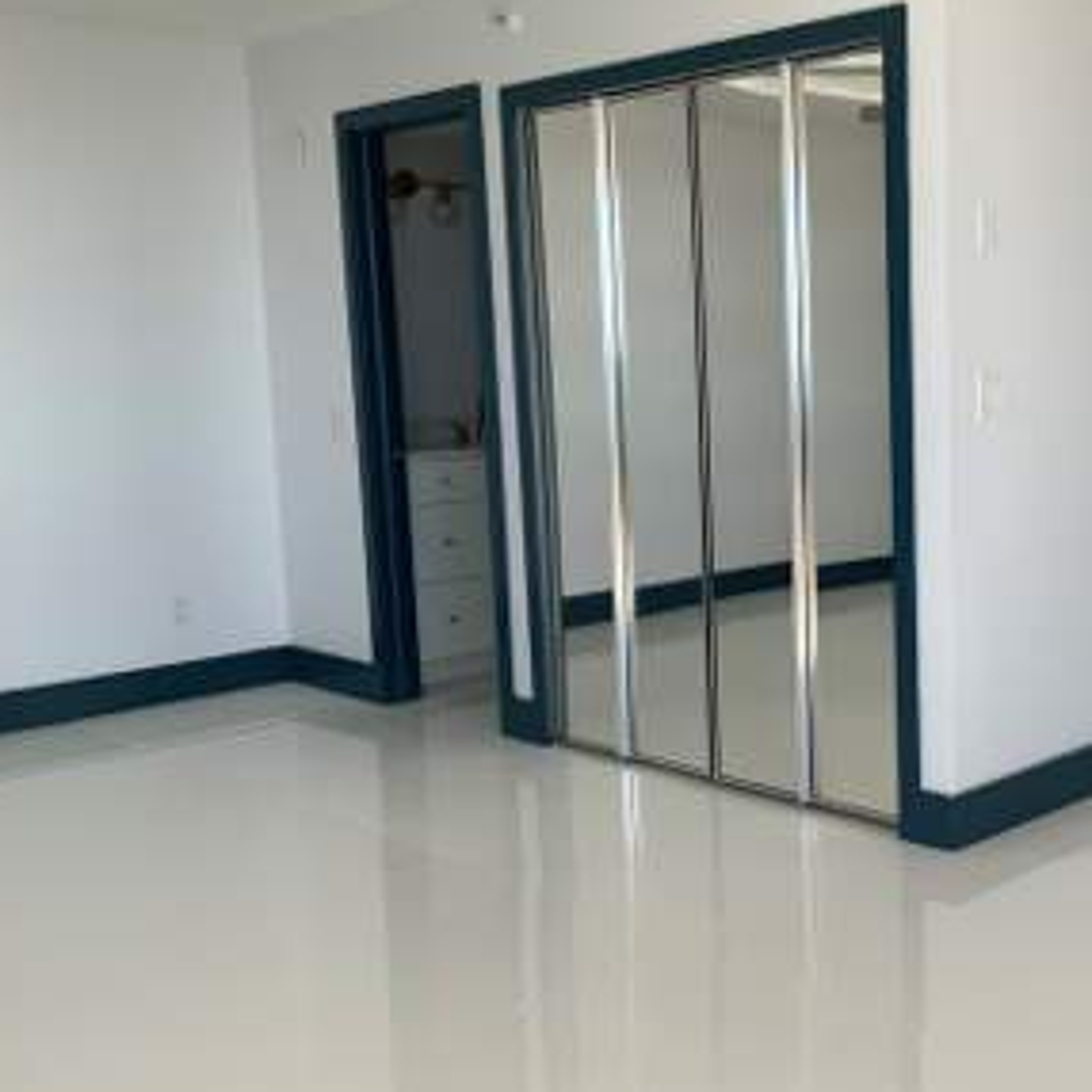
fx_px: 1535
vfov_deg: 39.2
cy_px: 550
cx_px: 878
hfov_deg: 37.7
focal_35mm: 43
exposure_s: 1/125
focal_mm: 3
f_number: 1.8
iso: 16
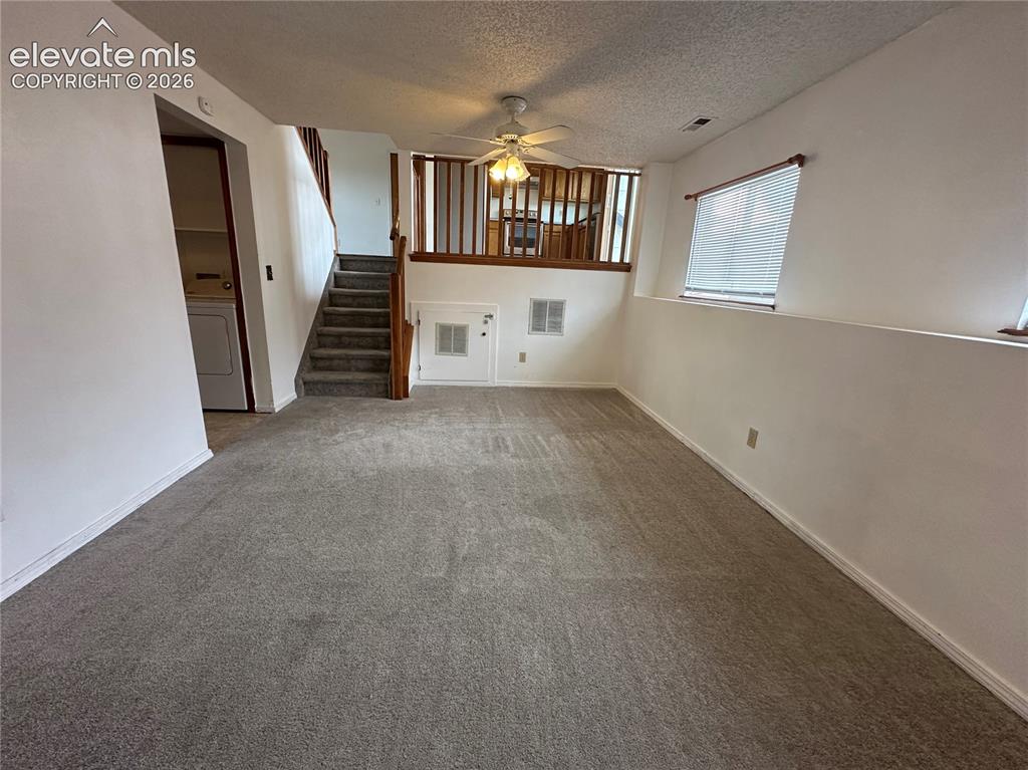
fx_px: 416
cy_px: 385
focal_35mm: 14
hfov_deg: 102.1
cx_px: 514
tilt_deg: -13.2
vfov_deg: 85.6
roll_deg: -3.1
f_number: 2.2
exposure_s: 1/120
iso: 250
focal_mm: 2.22
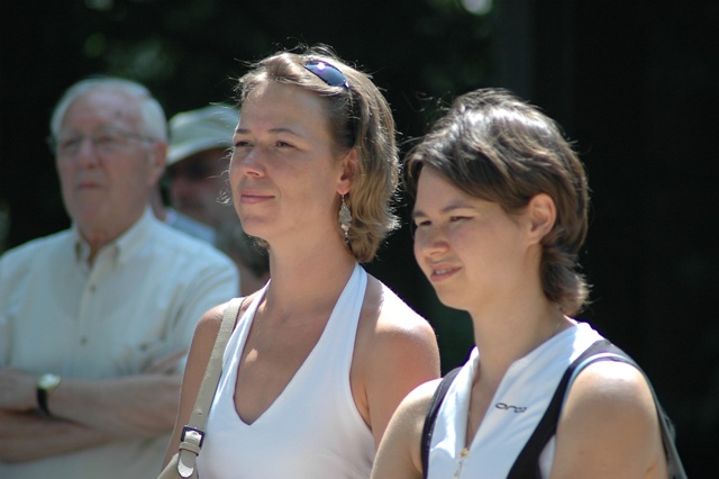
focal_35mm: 330
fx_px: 6587
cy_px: 240
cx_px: 360
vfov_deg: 4.2
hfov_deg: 6.2
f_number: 5
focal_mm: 220
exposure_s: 1/500
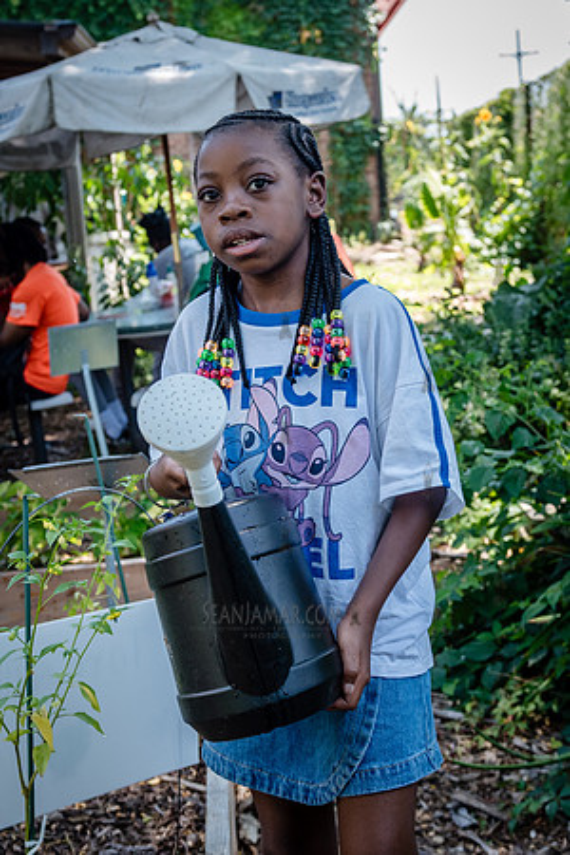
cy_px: 373
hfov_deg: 25.0
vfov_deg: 36.8
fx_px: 1285
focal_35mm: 54
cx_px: 293
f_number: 3.5
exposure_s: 1/800
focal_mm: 32
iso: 500
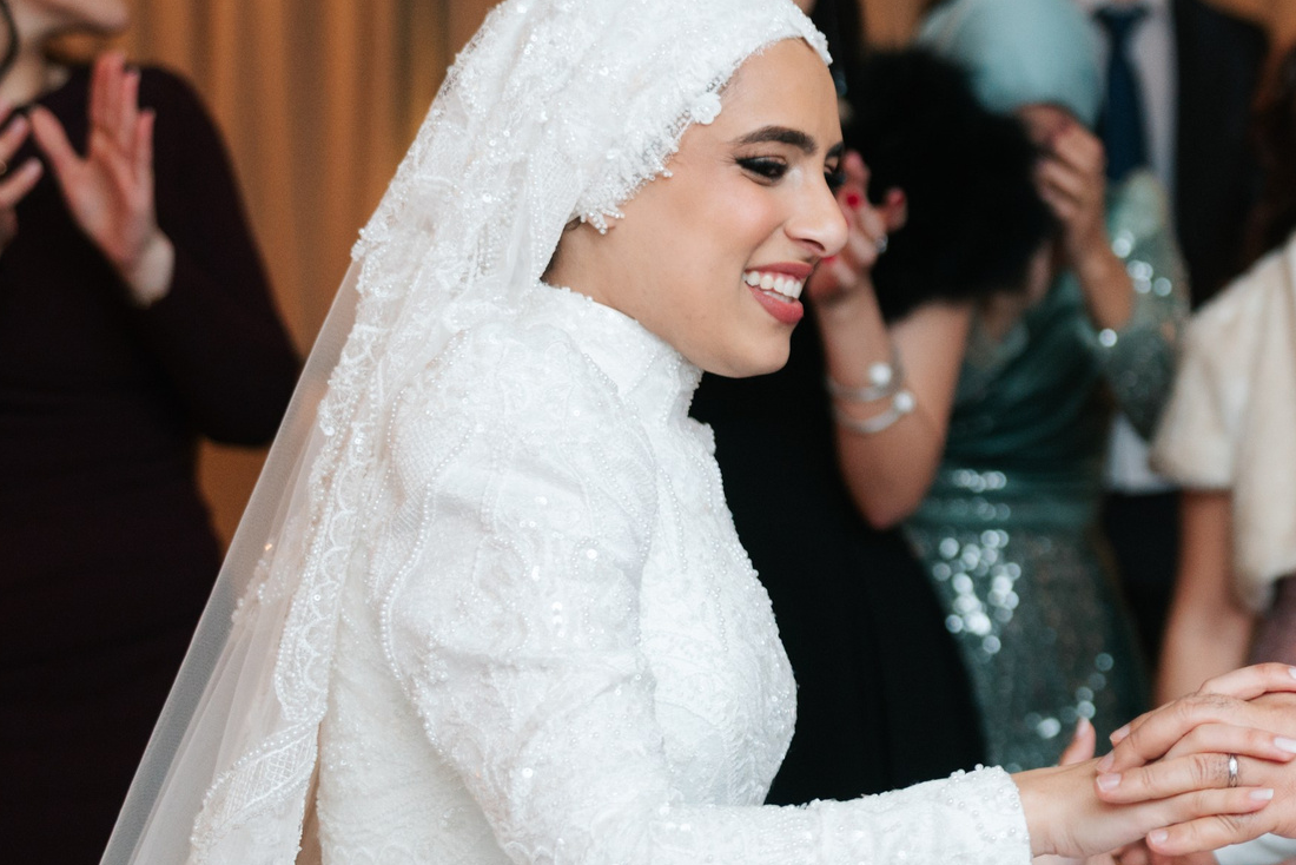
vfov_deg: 11.5
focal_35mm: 119
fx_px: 4285
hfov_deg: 16.7
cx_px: 1428
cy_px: 510
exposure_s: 1/160
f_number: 2.5
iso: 800
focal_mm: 51
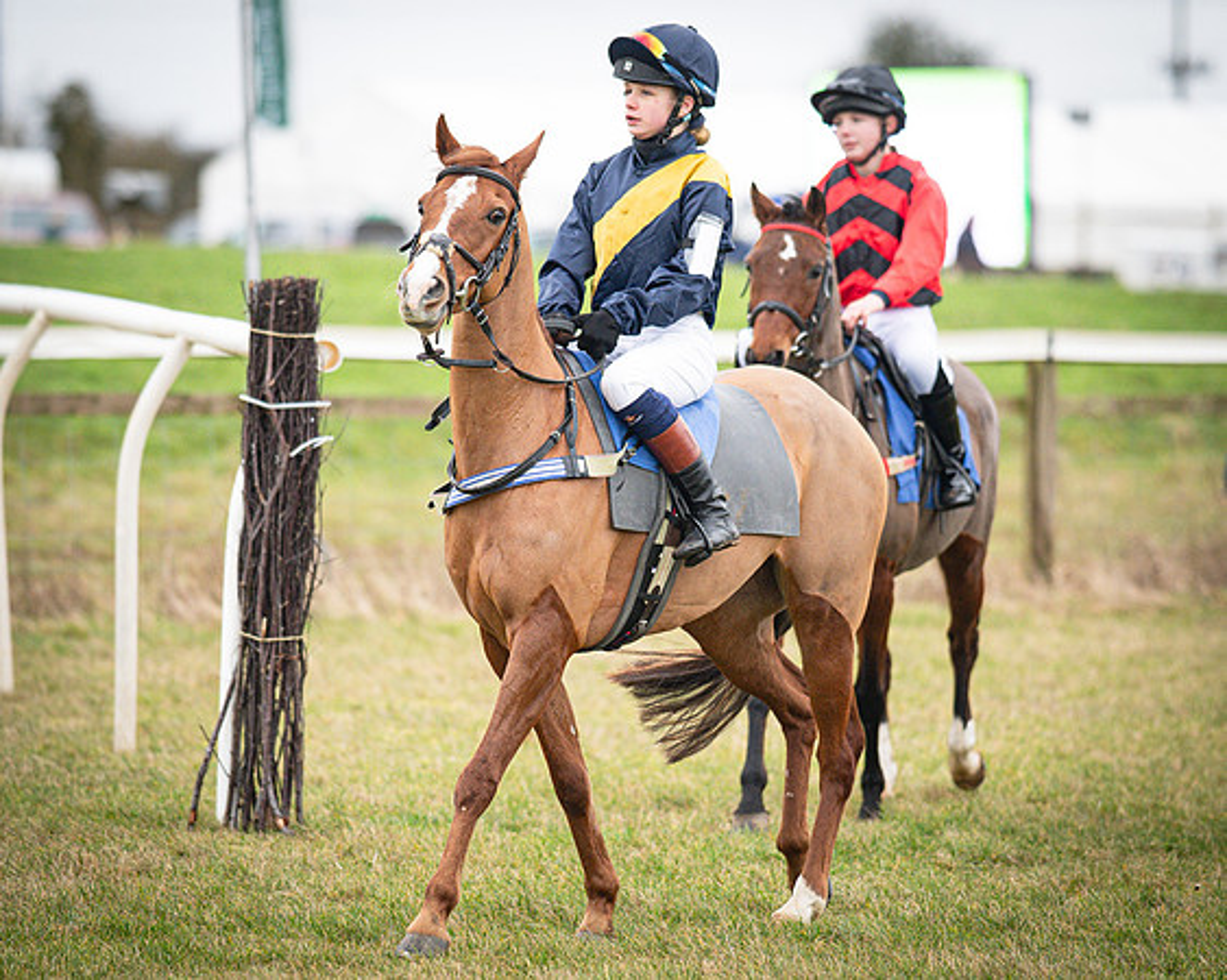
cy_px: 476
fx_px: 9275
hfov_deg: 7.6
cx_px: 619
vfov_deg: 6.1
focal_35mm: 256
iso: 800
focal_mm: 135
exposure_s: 1/1200
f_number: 1.9
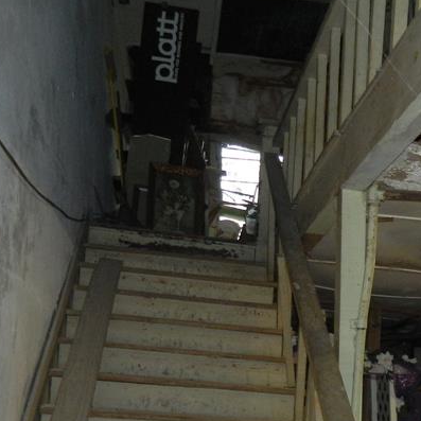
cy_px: 398
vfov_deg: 28.6
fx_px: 784
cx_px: 273
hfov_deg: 29.9
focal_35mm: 57
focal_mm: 4.5
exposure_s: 1/30
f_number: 3.1
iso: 200
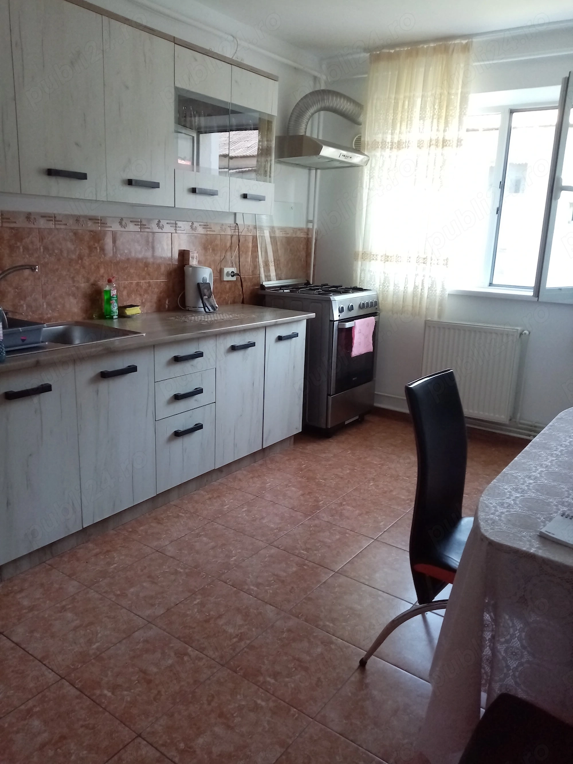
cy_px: 382
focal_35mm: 26
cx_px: 286
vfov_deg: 67.3
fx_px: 574
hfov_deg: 53.0
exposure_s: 1/33.3
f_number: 1.8
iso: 196
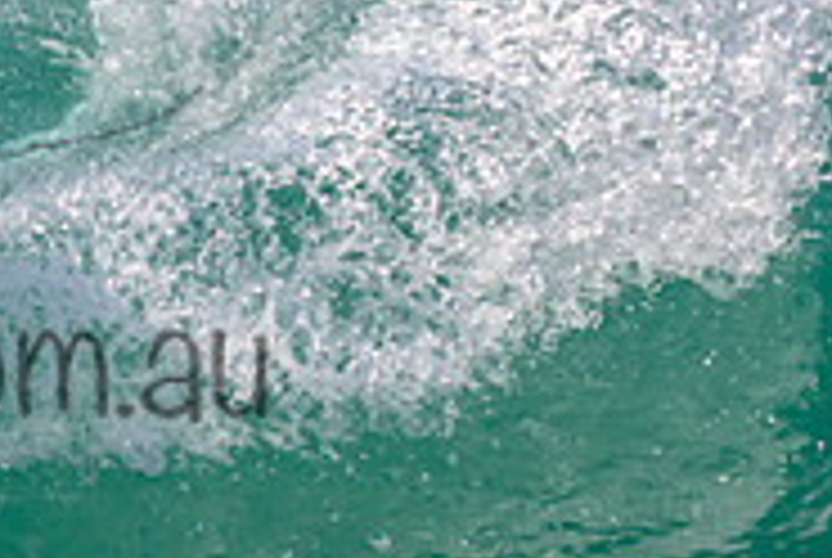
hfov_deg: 0.7
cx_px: -25
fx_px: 66041
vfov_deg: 0.5
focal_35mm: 2853
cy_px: 191
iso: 1000
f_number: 11
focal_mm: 800
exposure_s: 1/1600
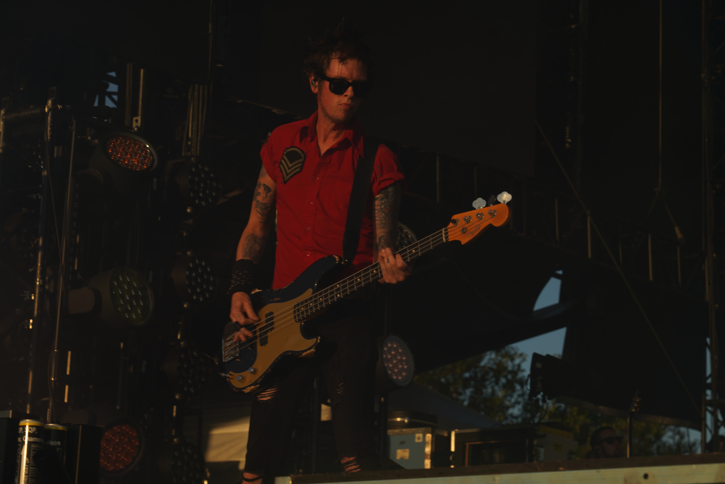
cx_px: 362
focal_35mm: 105
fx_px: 2114
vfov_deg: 13.0
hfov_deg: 19.5
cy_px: 242
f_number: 7.1
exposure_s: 1/400
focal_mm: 105
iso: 100
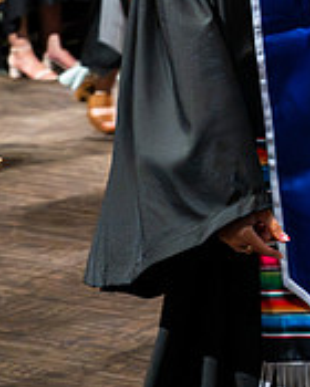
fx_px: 1801
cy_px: -142
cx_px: 524
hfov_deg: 9.4
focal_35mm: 157
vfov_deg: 11.9
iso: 4000
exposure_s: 1/200
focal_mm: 38
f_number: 3.5
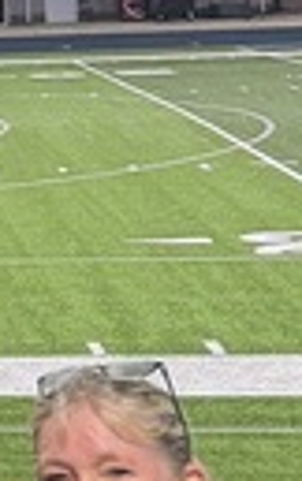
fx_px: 2651
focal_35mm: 202
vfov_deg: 10.3
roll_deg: +2.4
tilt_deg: -2.1
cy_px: 0
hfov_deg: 5.9
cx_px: -742
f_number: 1.78
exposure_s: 1/60
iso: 250
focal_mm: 6.76
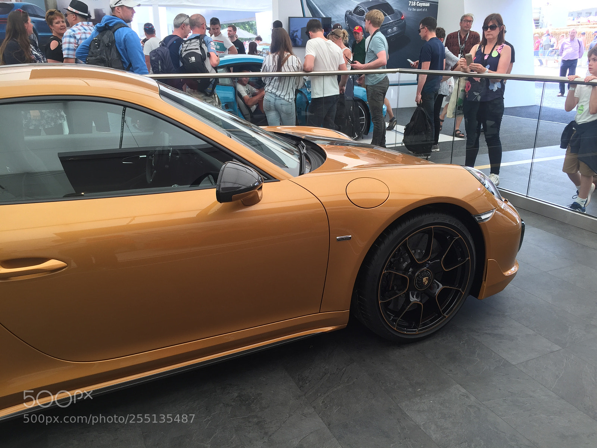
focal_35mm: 29
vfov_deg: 48.2
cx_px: 298
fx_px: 500
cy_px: 224
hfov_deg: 61.7
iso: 32
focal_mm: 4.15
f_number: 2.2
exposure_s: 1/101
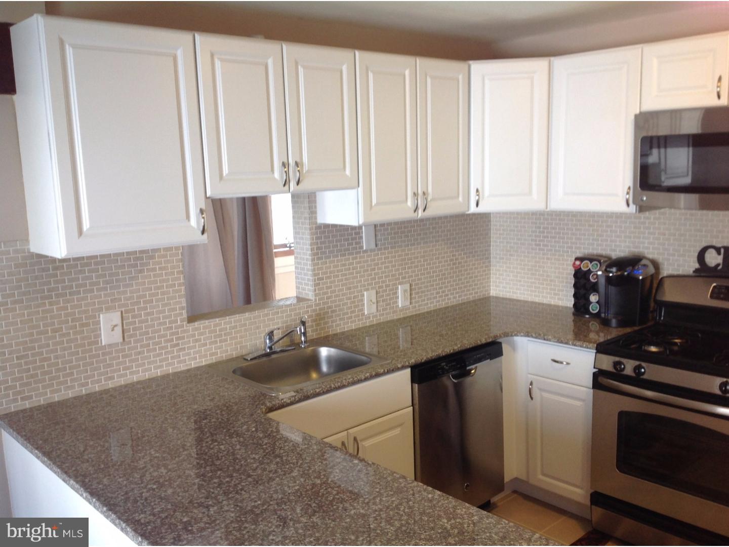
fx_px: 737
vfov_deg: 40.7
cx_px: 364
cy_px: 274
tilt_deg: -9.9
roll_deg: +1.6
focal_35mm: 35
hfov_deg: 52.6
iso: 50
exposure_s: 1/24
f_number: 2.4
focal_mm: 4.28
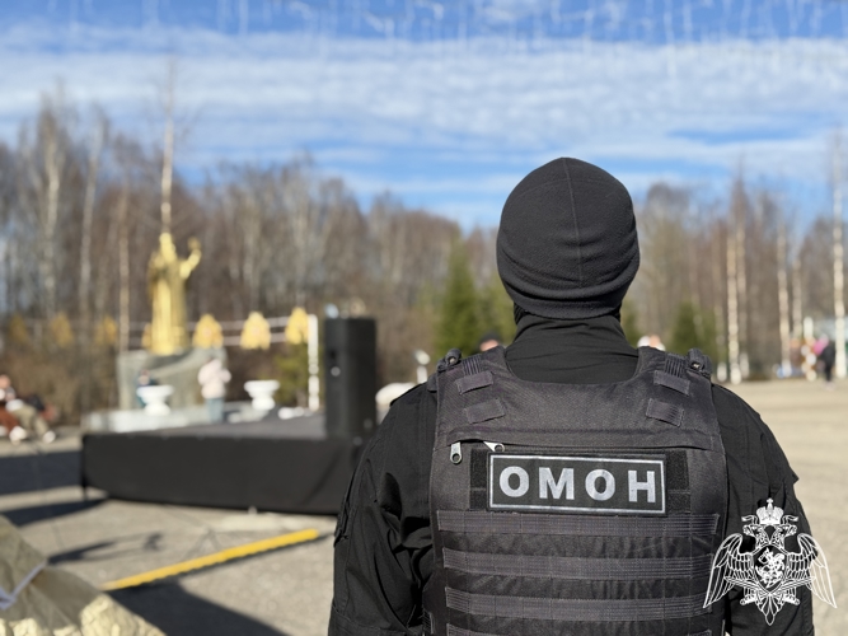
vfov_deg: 30.3
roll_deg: +1.0
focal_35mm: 48
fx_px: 1176
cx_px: 424
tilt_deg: +2.0
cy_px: 318
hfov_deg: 39.7
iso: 64
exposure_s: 1/4878
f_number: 1.78
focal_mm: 6.76
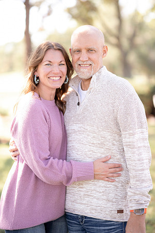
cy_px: 116
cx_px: 78
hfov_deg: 16.1
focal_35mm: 85
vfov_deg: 23.9
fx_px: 549
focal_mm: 85
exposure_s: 1/800
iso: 320
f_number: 2
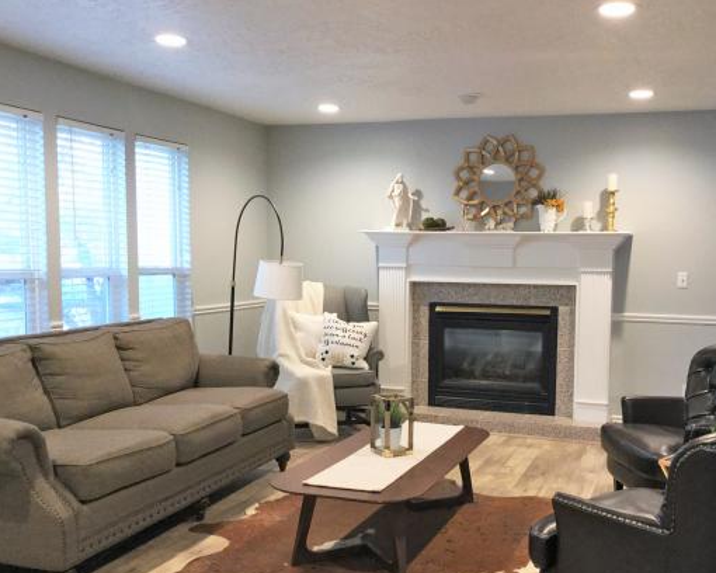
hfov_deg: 47.7
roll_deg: -0.1
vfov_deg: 39.0
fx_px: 805
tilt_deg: -6.5
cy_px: 334
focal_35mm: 38
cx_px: 424
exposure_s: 1/30
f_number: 2.4
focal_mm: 3.3
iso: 160
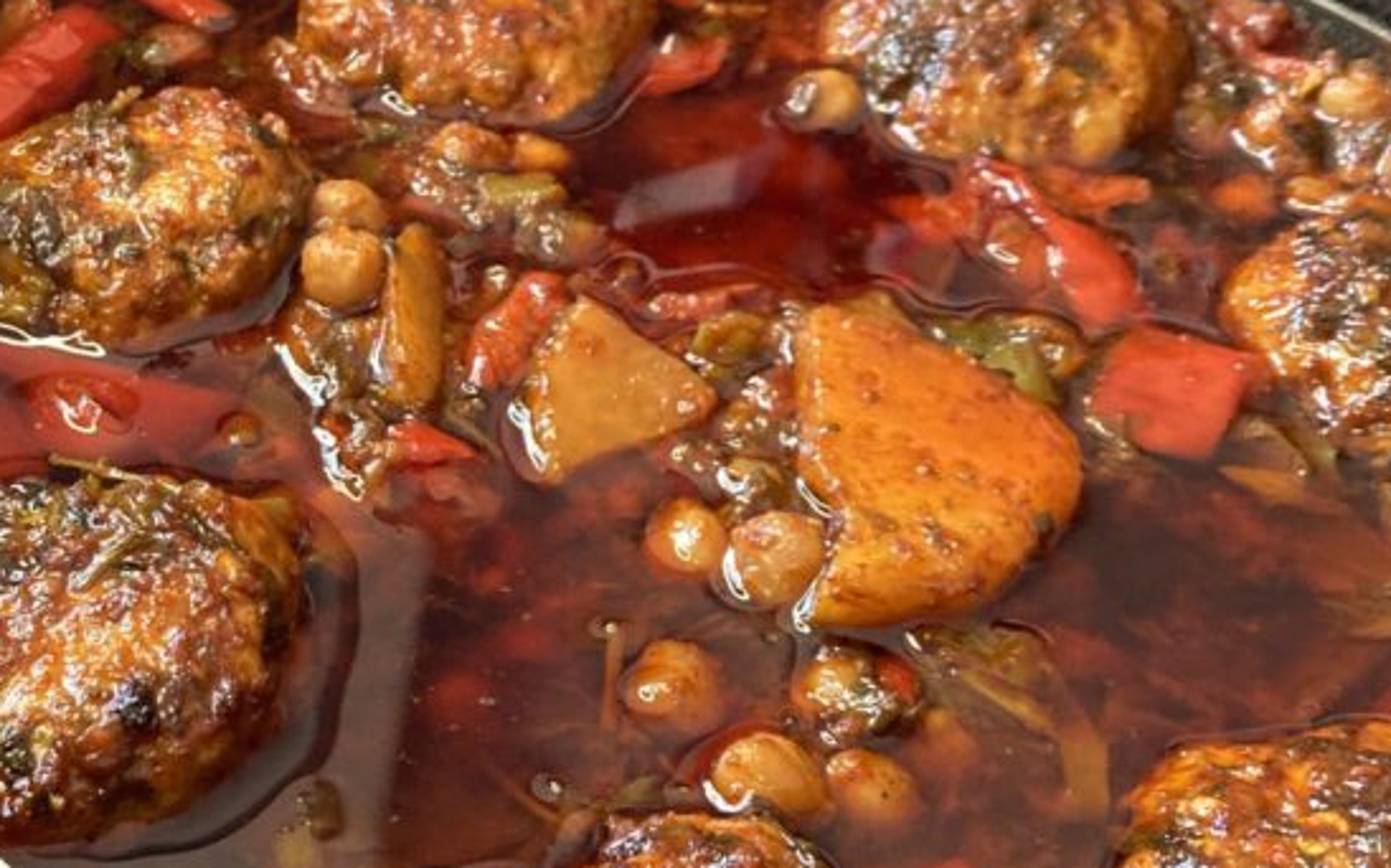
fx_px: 1478
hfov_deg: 50.0
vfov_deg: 32.7
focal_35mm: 39
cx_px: 536
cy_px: 454
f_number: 1.8
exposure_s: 1/38
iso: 320
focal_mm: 3.99
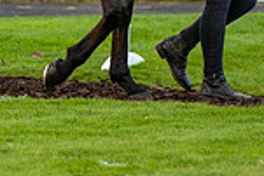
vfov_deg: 1.8
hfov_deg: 2.7
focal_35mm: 770
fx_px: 5652
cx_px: 54
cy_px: -140
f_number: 2.8
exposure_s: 1/500
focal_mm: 200
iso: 320
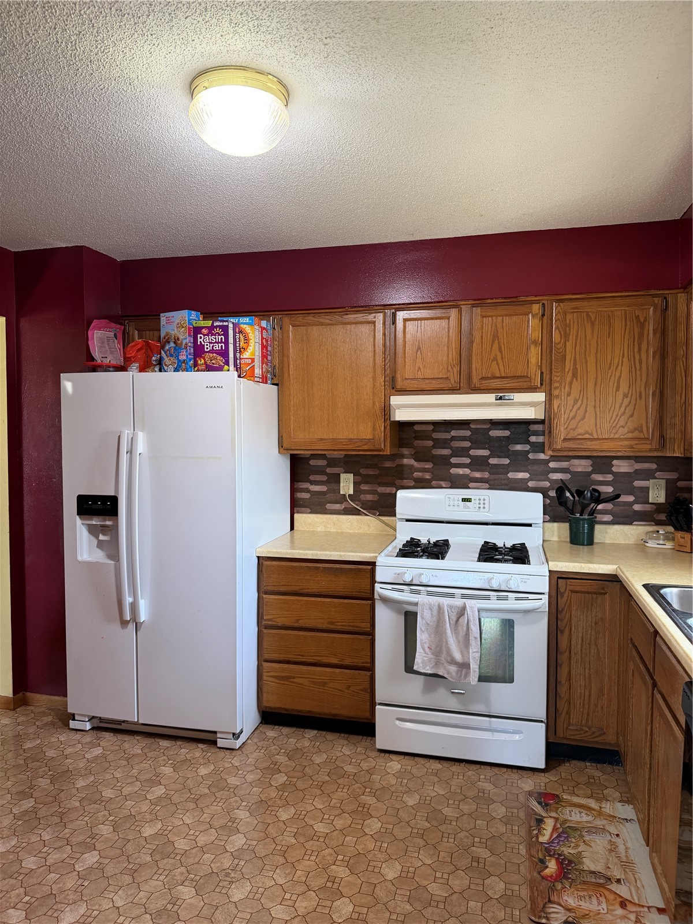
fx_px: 641
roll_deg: +0.3
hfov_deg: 56.8
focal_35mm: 24
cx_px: 346
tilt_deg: -3.2
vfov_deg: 71.6
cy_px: 462
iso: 250
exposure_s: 1/60
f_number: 1.78
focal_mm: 6.76
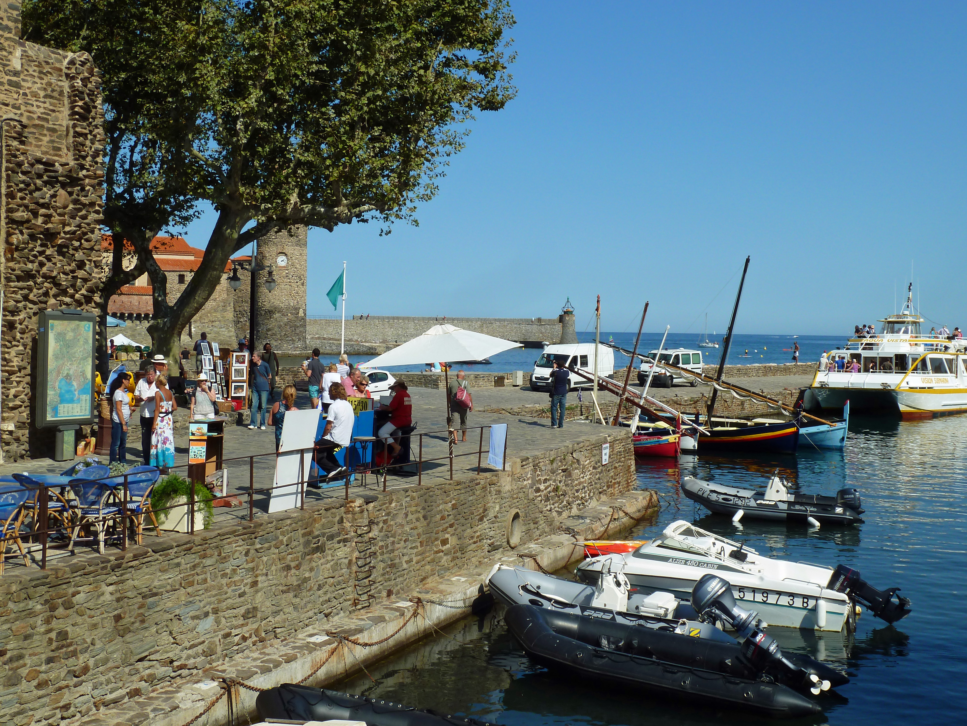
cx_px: 484
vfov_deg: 32.9
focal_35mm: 44
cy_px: 363
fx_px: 1229
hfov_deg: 42.9
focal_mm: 7.3
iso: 80
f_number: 5.6
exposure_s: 1/500
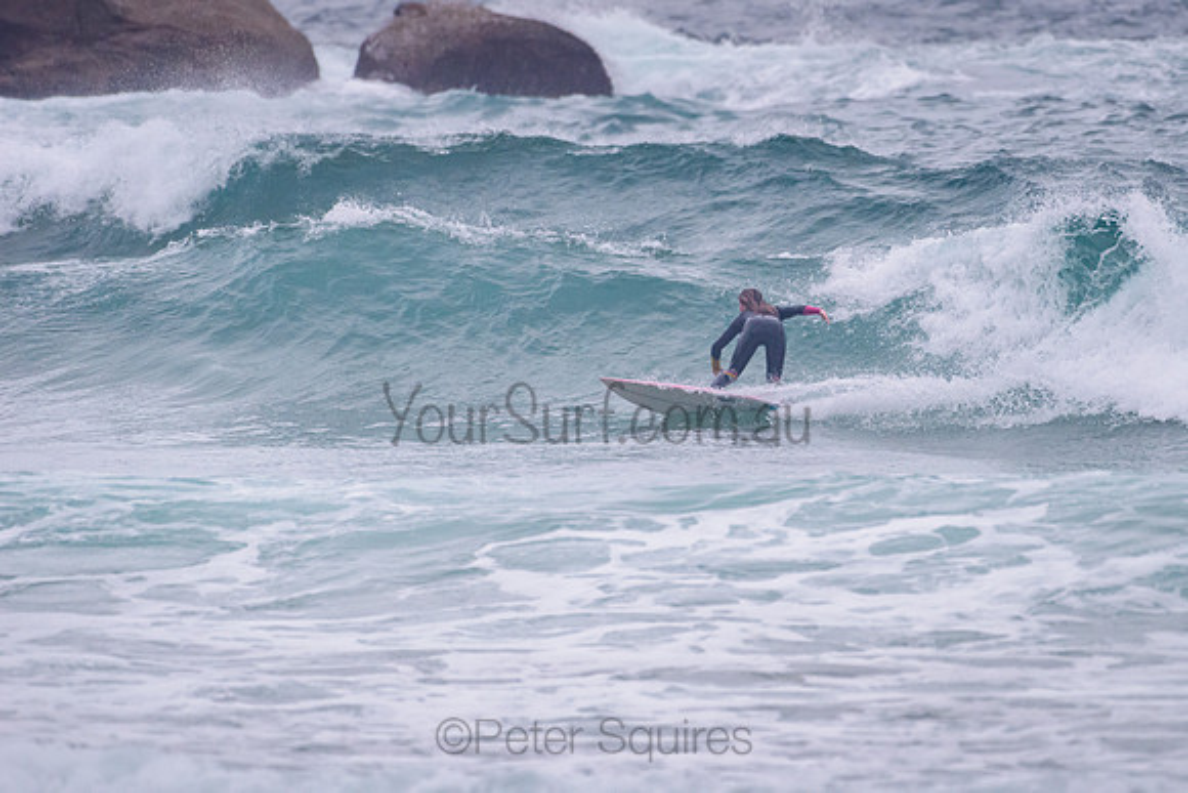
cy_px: 307
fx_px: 20230
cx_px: 728
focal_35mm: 613
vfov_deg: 2.2
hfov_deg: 3.4
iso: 1400
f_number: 5.6
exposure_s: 1/2000
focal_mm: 500
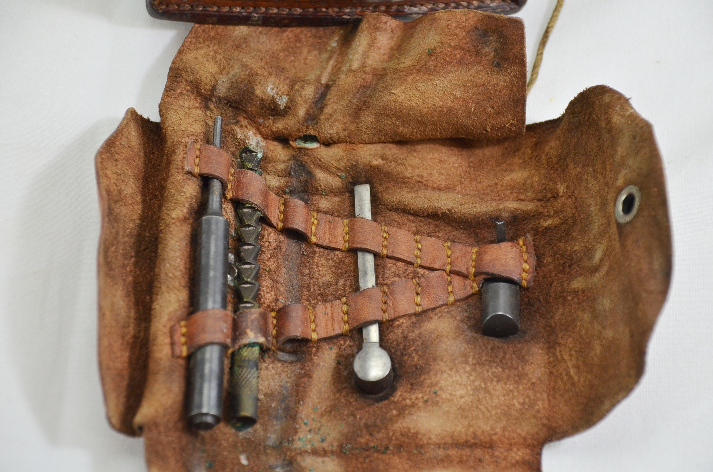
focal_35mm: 120
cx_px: 356
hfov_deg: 17.1
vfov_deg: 11.4
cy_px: 236
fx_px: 2372
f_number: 5.6
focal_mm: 80
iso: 800
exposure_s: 1/200
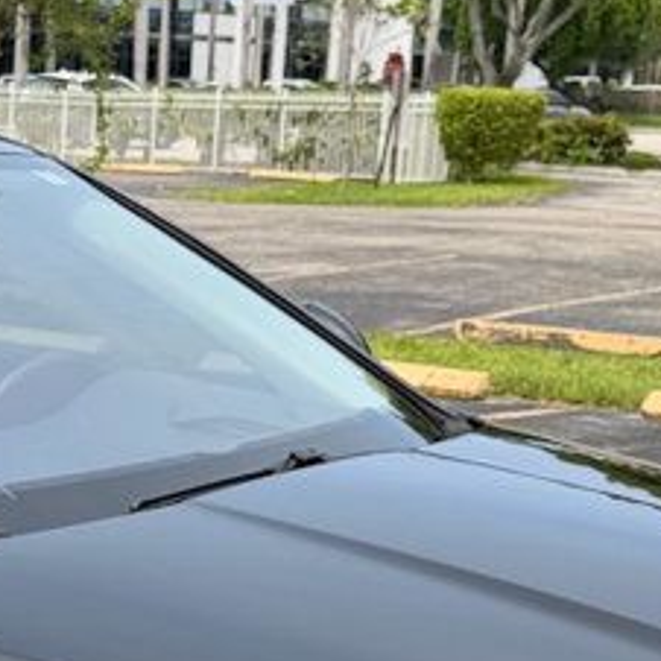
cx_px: 26
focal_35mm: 96
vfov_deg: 17.0
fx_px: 2074
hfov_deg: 17.7
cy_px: 866
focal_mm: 6.76
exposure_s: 1/1901
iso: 80
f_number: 1.78
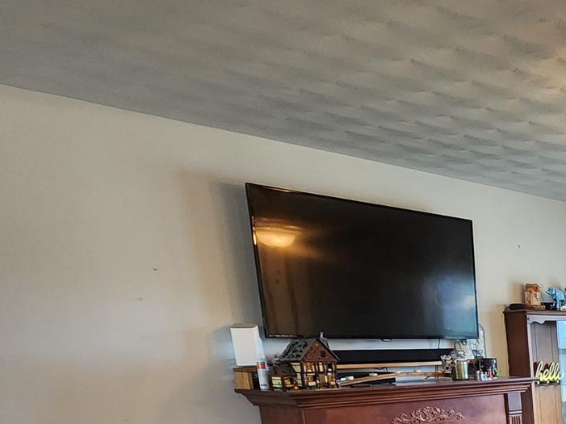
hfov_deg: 35.2
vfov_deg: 32.0
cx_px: 721
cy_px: 495
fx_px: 621
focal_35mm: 38
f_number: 2.2
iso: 320
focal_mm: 2.2
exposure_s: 1/30
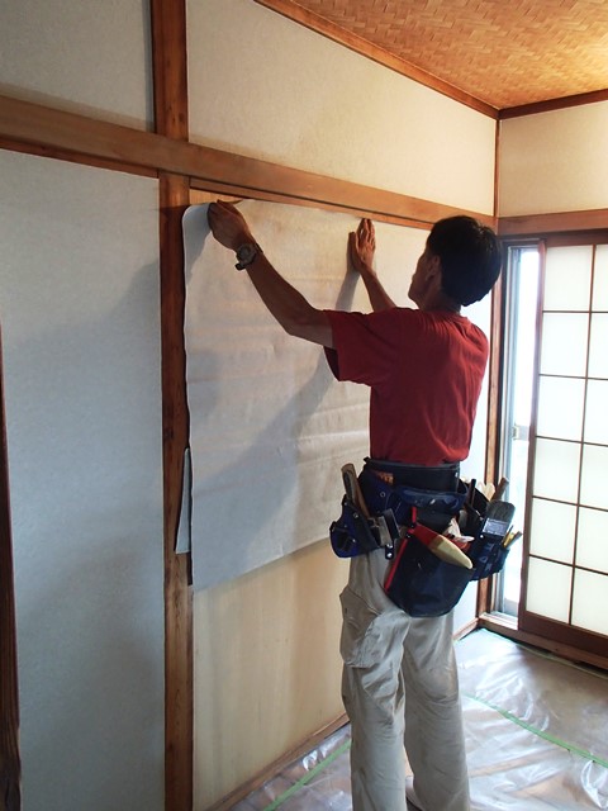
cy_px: 406
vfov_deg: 63.4
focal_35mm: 28
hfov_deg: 49.7
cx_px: 304
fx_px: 656
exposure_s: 1/30
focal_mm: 5
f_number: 3.9
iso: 320
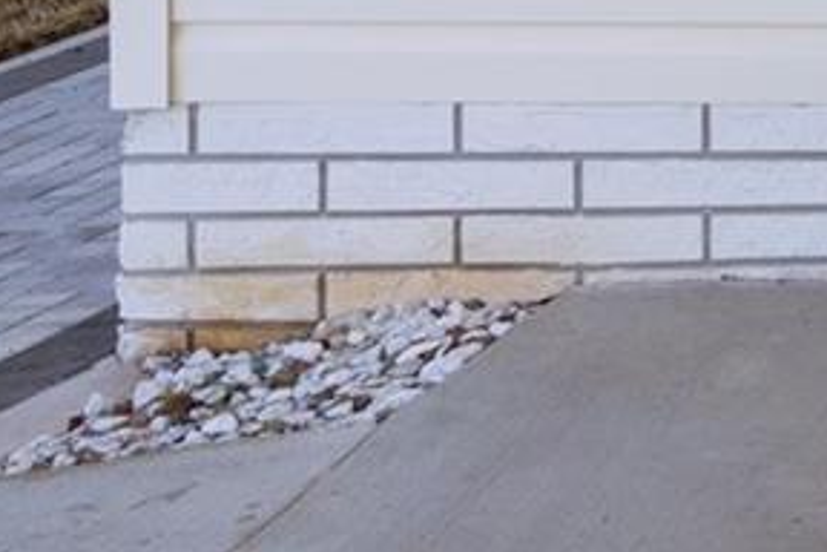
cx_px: 1686
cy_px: -440
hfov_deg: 15.8
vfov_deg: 12.5
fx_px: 2297
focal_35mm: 100
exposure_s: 1/30
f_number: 8
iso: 320
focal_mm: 18
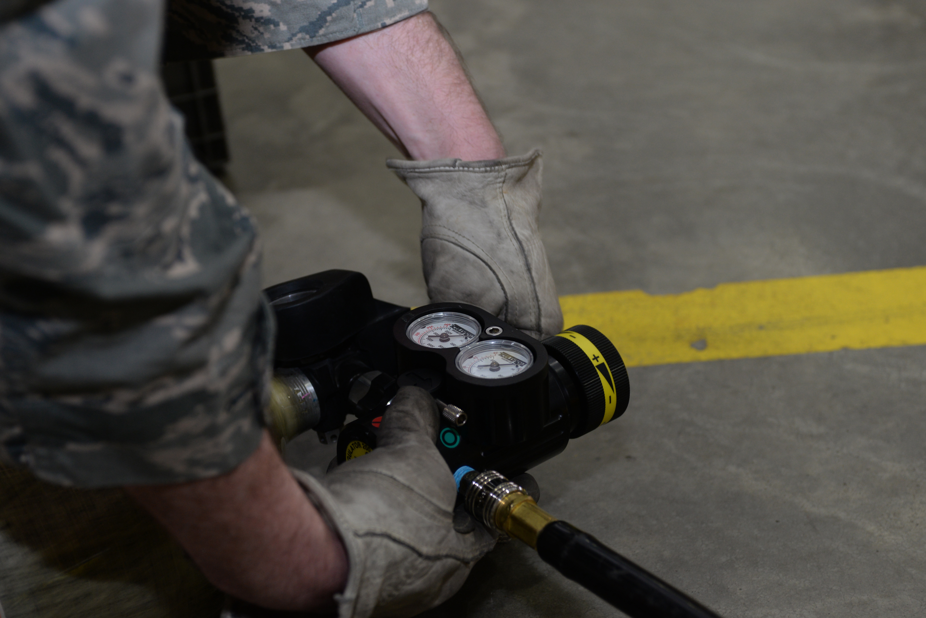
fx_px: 1801
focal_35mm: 70
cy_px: 309
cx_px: 463
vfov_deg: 19.5
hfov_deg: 28.8
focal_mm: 70
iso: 800
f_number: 5.6
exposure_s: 1/200
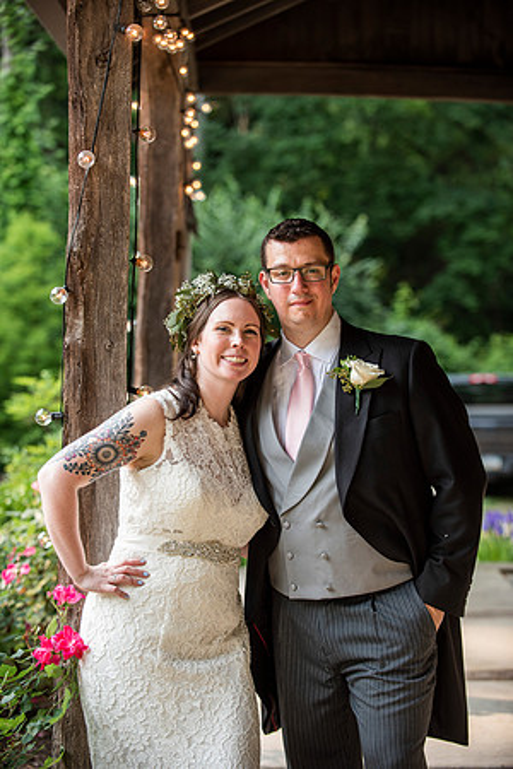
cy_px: 384
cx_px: 256
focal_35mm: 82
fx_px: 1753
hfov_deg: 16.7
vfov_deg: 24.8
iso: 400
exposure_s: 1/800
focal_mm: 82
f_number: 3.2
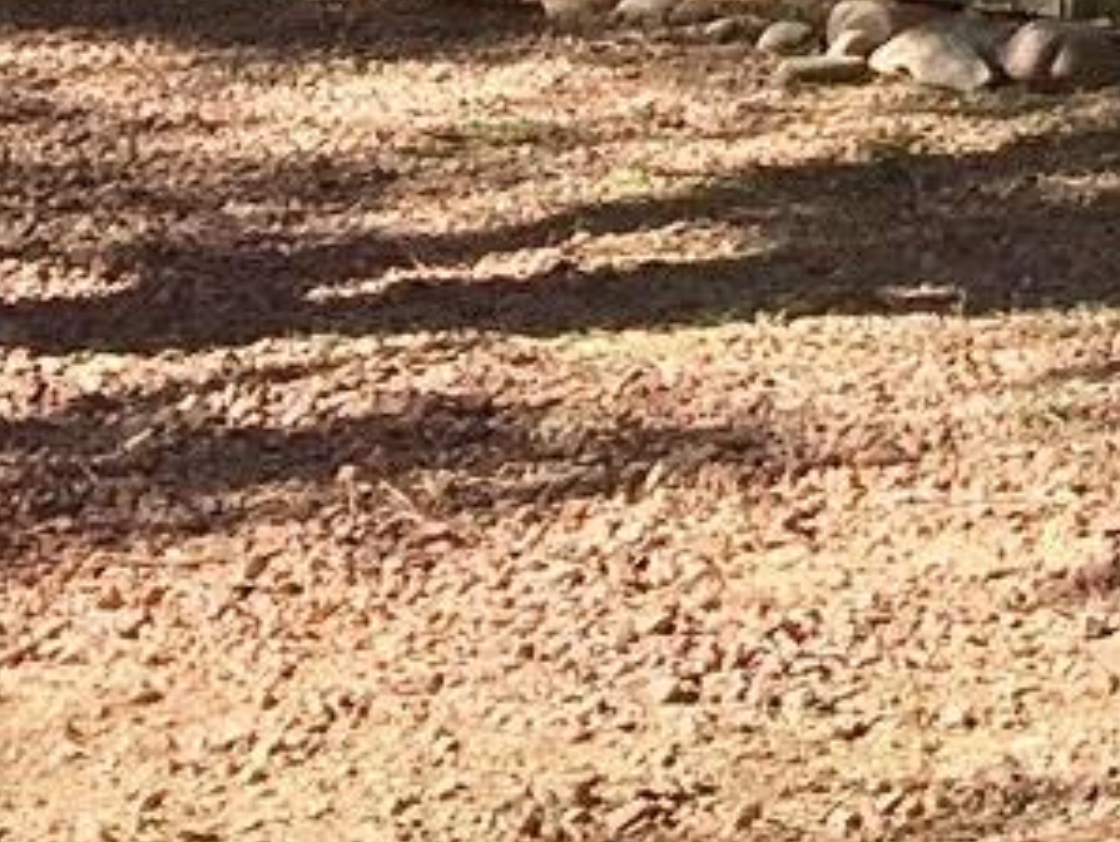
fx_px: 6347
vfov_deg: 7.0
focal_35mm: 196
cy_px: -1361
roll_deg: +0.2
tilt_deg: +3.5
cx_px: 2334
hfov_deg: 9.4
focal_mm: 4.15
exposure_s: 1/1166
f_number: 2.2
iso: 25
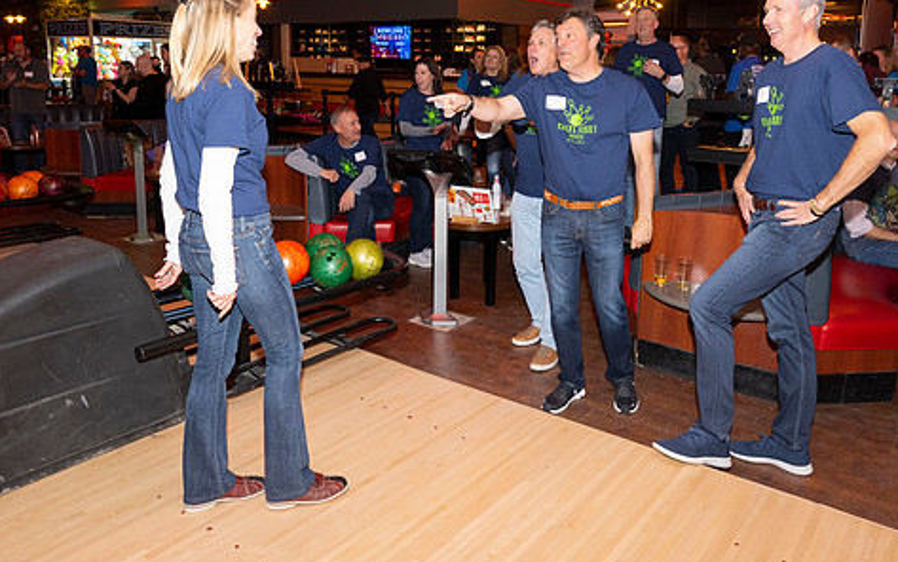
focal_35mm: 30
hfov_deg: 62.8
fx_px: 734
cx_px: 486
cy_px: 198
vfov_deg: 41.5
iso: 2000
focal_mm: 24
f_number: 5.6
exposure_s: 1/100
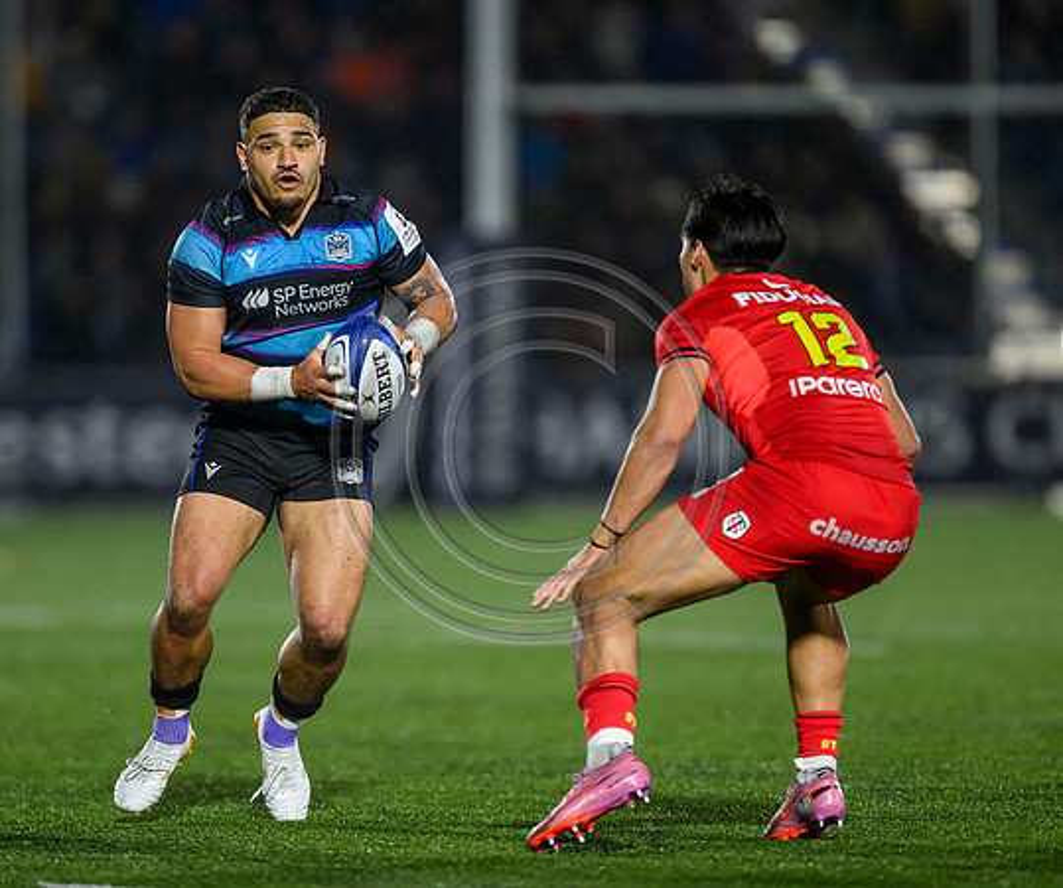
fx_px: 15516
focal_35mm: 485
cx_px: 365
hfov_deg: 3.9
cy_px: 423
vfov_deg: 3.3
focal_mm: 400
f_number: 3.2
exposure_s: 1/3200
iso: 5000
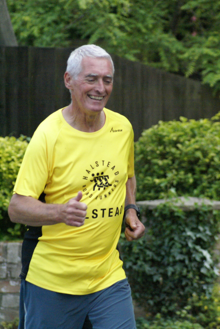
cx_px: 110
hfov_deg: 4.4
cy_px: 164
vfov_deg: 6.5
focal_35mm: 315
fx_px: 2882
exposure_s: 1/640
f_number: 6.3
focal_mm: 210
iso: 1600
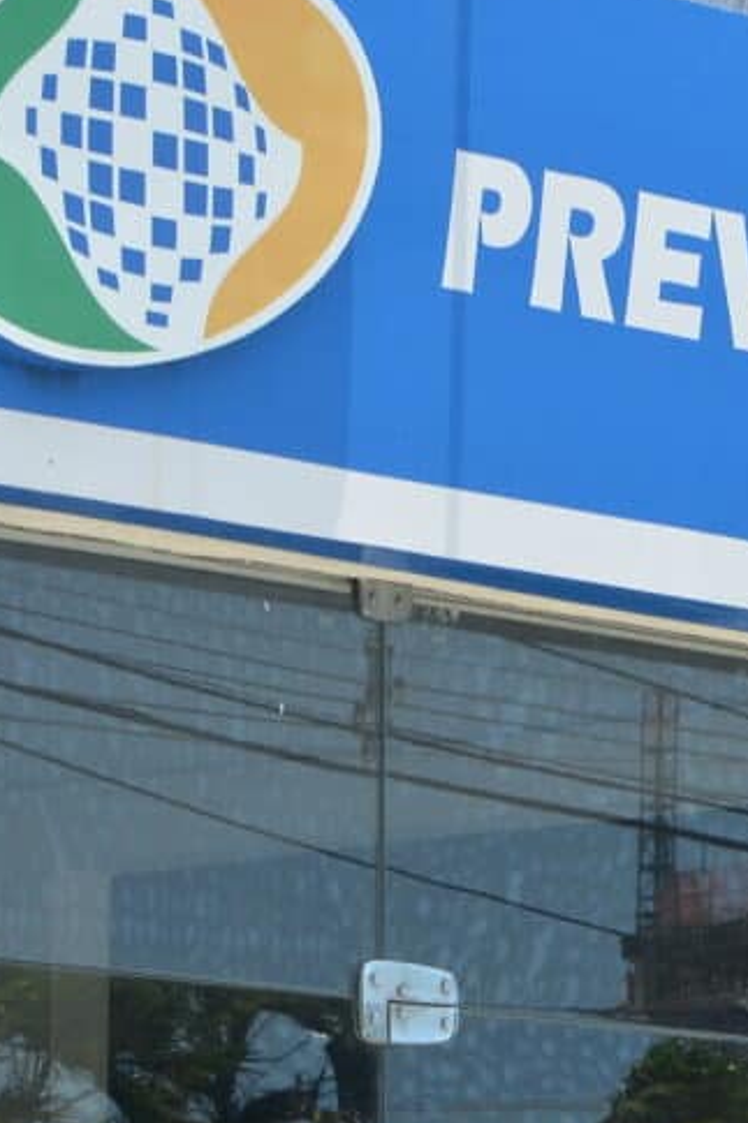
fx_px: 8892
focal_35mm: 285
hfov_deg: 4.8
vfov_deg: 7.2
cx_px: 800
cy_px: 315
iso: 500
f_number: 18
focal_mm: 85
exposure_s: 1/250
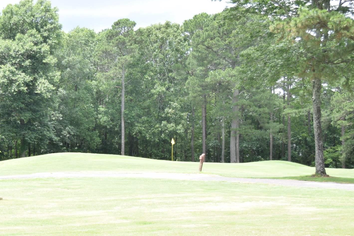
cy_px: 161
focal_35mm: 81
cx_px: 88
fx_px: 797
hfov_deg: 24.8
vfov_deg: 16.8
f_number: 4
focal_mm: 25
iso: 100
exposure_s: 1/200
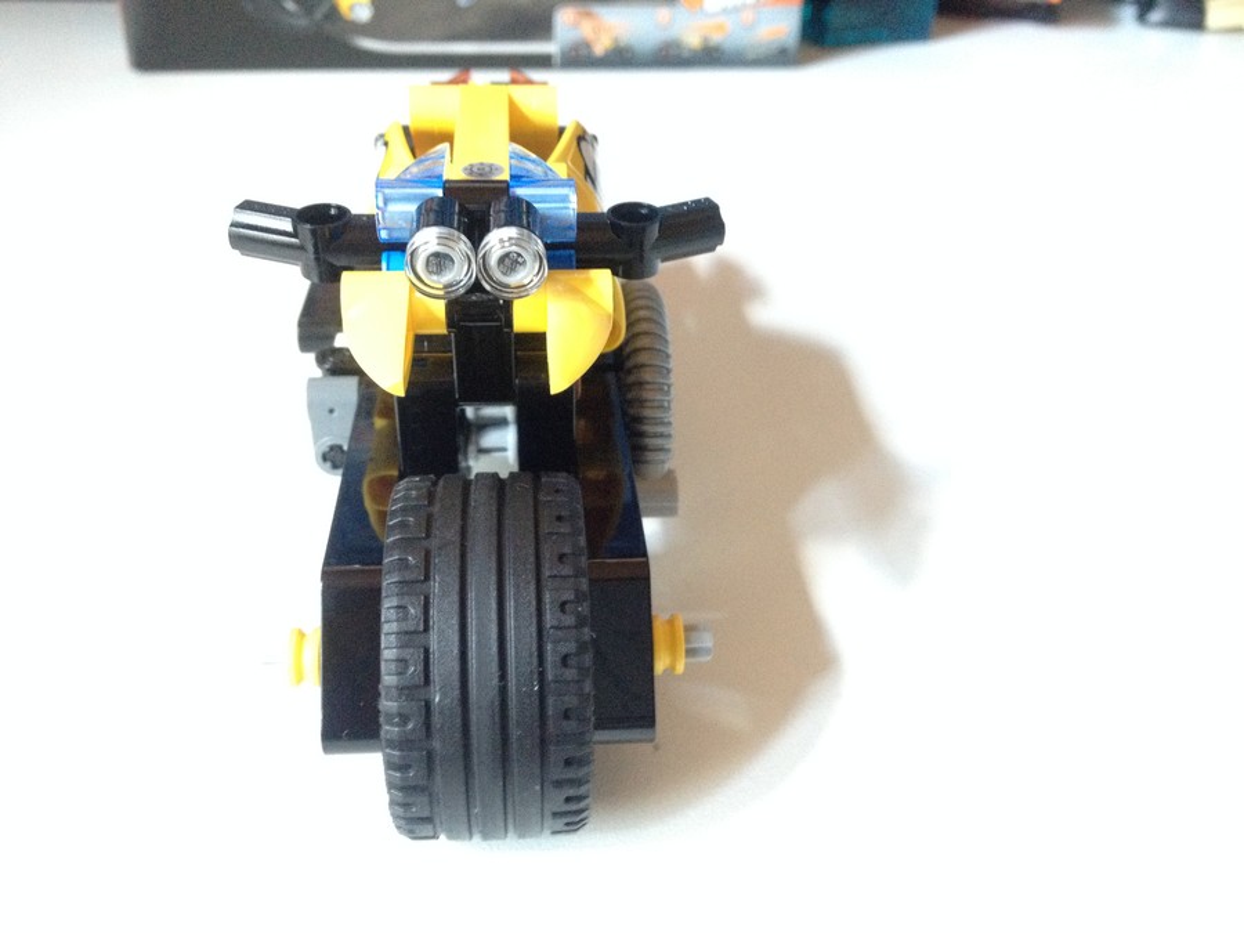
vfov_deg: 40.7
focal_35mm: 35
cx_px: 622
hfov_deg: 52.6
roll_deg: +0.4
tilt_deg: -29.9
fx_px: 1258
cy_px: 466
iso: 400
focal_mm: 4.28
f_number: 2.4
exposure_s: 1/15
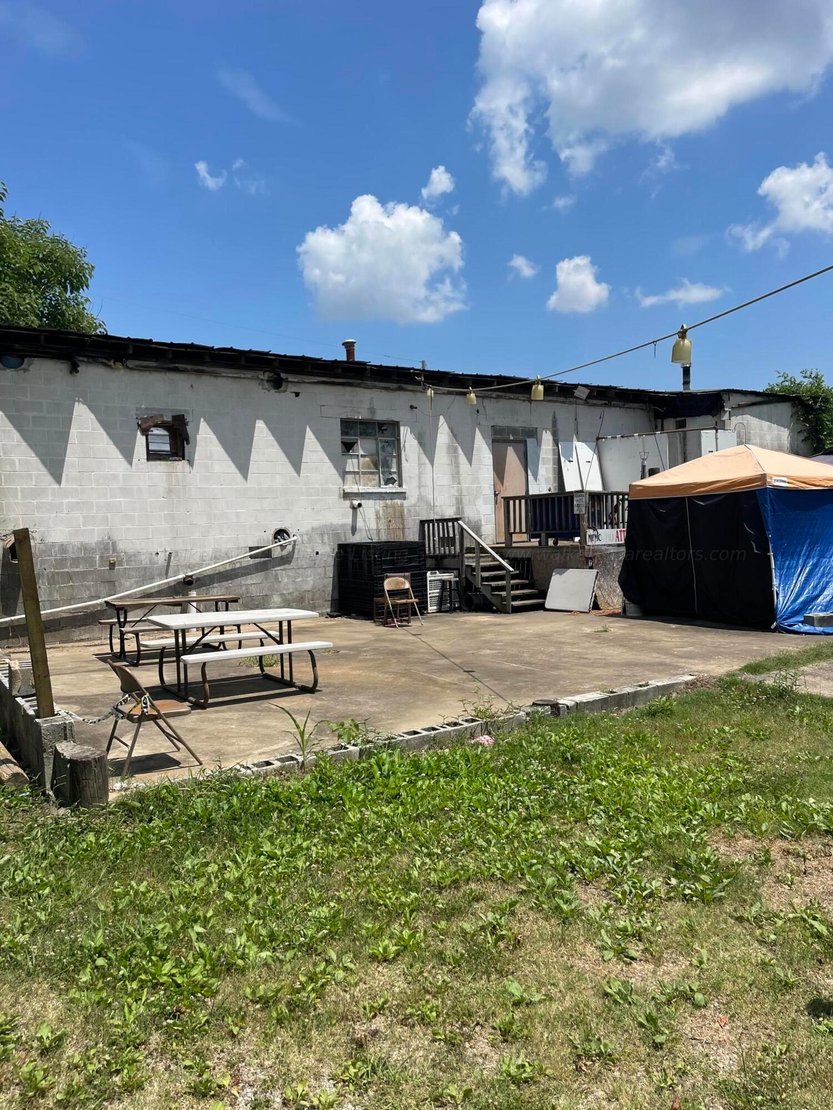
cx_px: 416
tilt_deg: +0.7
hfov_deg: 53.1
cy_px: 555
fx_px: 834
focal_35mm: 26
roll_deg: +1.0
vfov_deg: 67.3
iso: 32
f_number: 1.6
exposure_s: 1/4831
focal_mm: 4.2
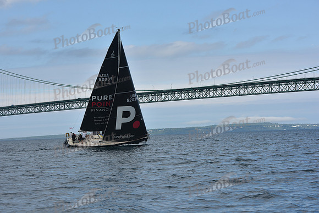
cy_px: 106
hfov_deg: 22.6
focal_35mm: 90
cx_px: 160
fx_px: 798
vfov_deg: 15.2
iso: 250
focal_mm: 90
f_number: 8
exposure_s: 1/800
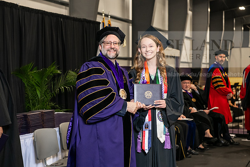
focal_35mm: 70
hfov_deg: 28.8
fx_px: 486
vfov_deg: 19.5
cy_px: 84
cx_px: 125
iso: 2500
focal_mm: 70
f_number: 5
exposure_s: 1/200
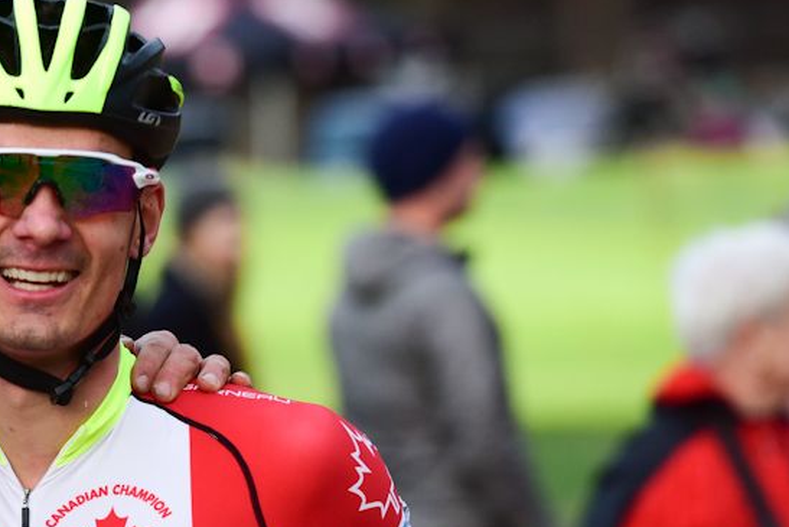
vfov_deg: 4.2
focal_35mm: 329
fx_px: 7212
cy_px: 430
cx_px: 22
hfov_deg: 6.2
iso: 1400
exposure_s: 1/1000
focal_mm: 150
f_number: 2.8
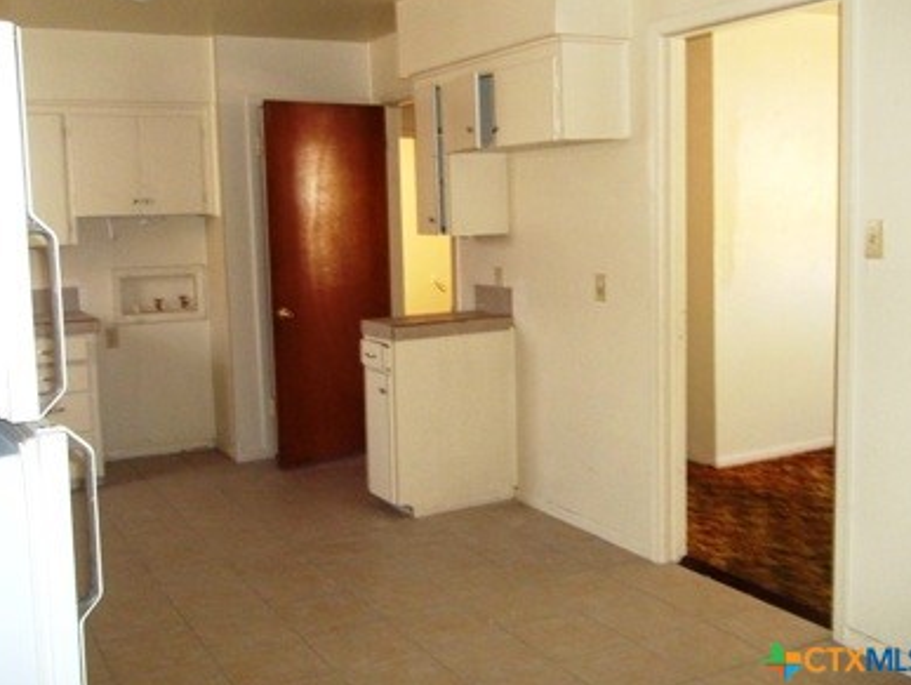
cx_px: 431
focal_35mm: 37
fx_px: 975
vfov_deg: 38.7
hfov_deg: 50.1
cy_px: 313
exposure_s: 1/30
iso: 160
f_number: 2.9
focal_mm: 5.7
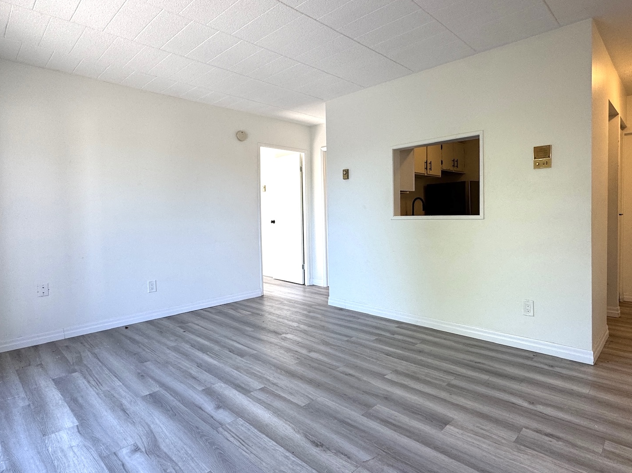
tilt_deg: -2.4
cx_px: 348
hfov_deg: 81.5
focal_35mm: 20
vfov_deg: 65.9
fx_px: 365
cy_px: 225
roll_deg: +1.0
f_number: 2.2
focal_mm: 2.22
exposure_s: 1/120
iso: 100
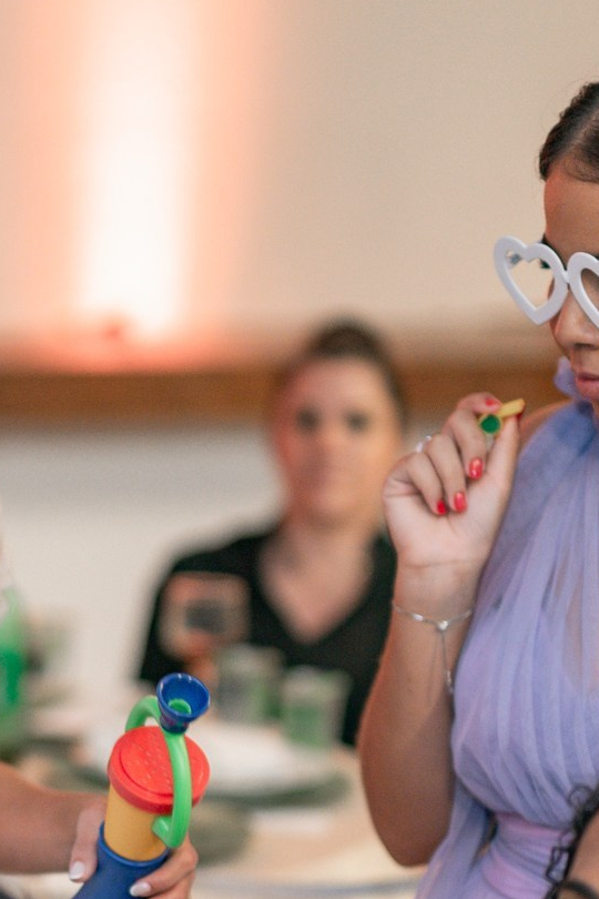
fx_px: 3943
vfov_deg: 12.9
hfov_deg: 8.6
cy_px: 725
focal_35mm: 158
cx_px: -100
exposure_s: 1/250
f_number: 1.2
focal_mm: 50
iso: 500
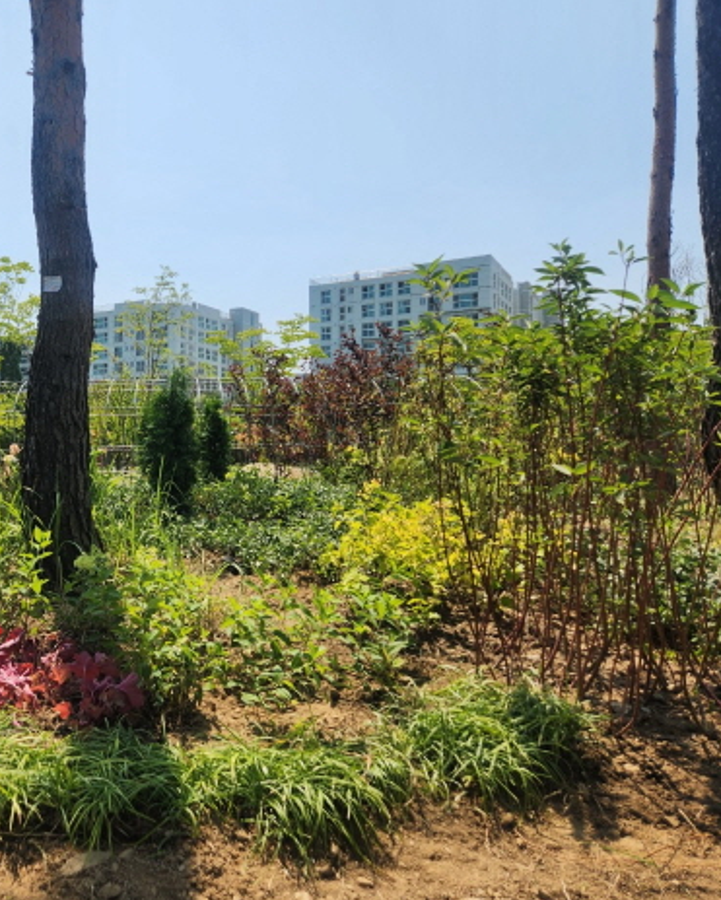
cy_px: 445
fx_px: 826
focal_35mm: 31
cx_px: 126
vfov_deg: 57.1
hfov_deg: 44.4
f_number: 1.8
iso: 20
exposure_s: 1/2000
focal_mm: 5.4
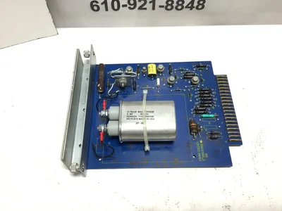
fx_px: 253
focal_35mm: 31
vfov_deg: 45.4
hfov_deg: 58.4
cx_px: 141
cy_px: 106
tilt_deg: -59.4
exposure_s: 1/120
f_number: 2.4
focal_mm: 3.3
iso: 40
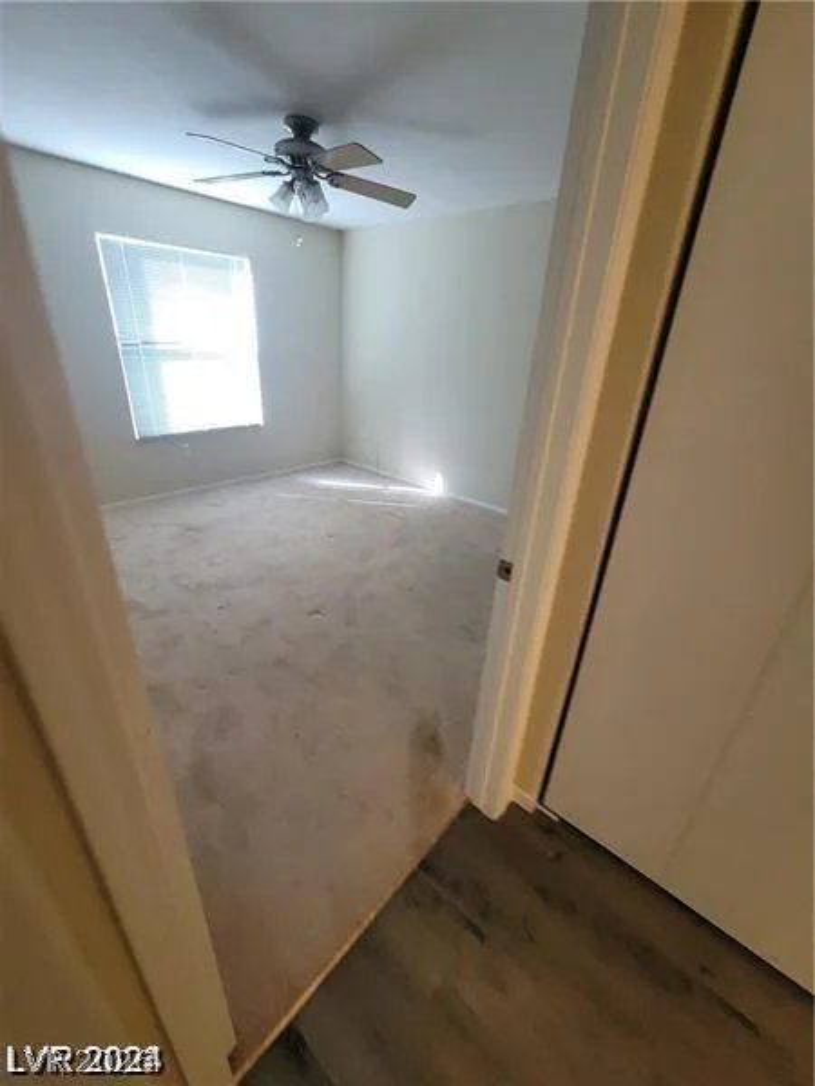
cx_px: 408
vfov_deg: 106.2
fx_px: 408
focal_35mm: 13
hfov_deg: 89.9
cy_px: 543
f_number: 2.2
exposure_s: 1/60
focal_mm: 2.2
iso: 250
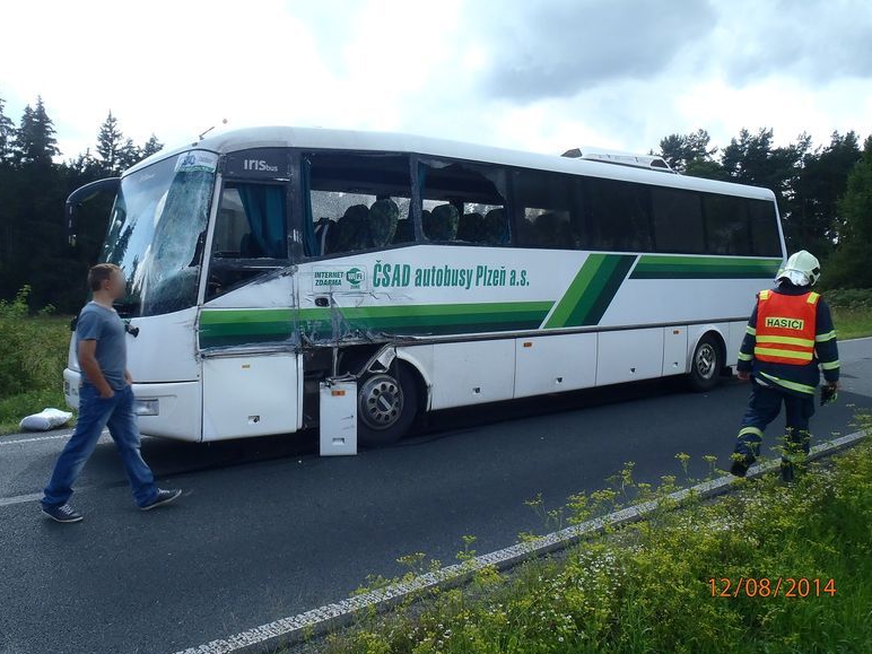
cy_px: 321
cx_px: 439
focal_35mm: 29
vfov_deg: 48.2
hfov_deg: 61.7
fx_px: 731
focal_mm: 5
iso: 125
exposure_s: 1/60
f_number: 11
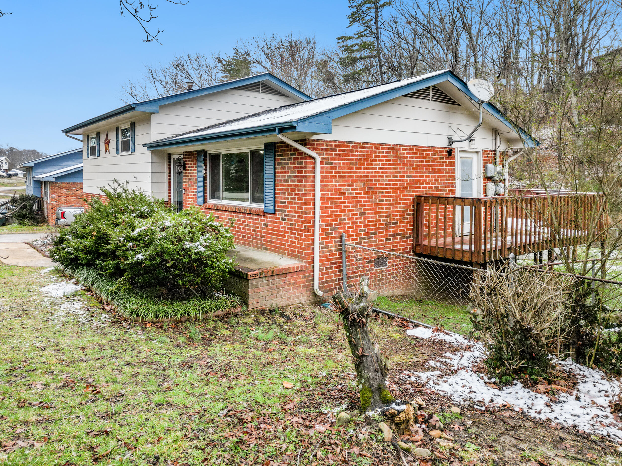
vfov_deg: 56.8
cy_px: 233
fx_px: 431
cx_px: 311
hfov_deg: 71.6
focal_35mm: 24
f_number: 1.7
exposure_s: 1/15
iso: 380
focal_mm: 6.72
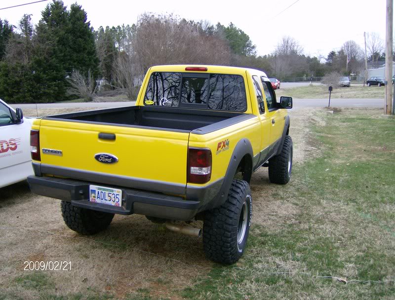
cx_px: 198
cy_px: 150
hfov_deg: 51.1
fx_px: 413
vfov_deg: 40.0
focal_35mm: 36
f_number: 2.8
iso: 105
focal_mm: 6
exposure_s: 1/64
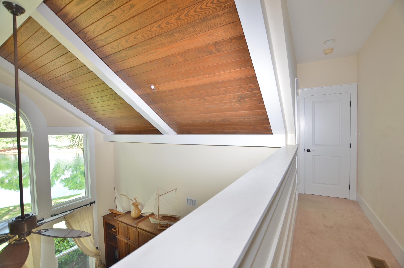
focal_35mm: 17
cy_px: 134
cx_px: 202
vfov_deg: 69.4
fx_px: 193
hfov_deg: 92.6
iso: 200
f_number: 4.5
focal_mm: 11.5
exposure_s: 1/80
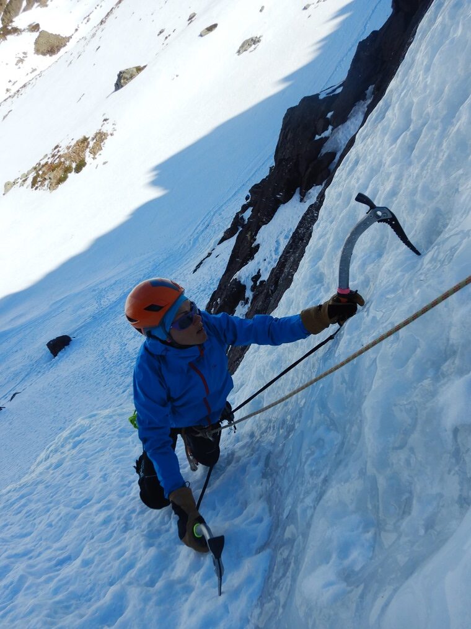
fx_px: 436
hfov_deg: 56.8
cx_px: 236
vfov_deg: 71.6
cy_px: 314
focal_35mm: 24
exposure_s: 1/1000
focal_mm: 4.3
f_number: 4.1
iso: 125
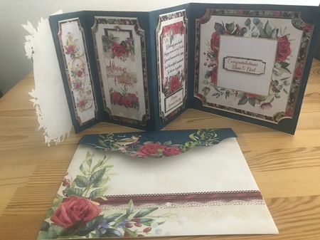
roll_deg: +3.2
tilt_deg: -27.8
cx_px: 160
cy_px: 120
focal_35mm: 28
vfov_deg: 49.7
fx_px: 259
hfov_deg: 63.5
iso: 100
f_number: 1.8
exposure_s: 1/14
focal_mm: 3.99
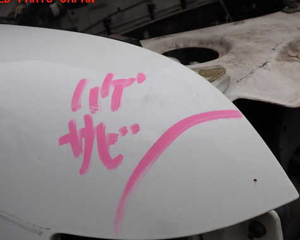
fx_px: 329
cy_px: 133
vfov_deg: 40.1
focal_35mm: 37
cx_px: 169
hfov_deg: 49.0
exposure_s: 1/640
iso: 100
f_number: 3.2
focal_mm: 5.4
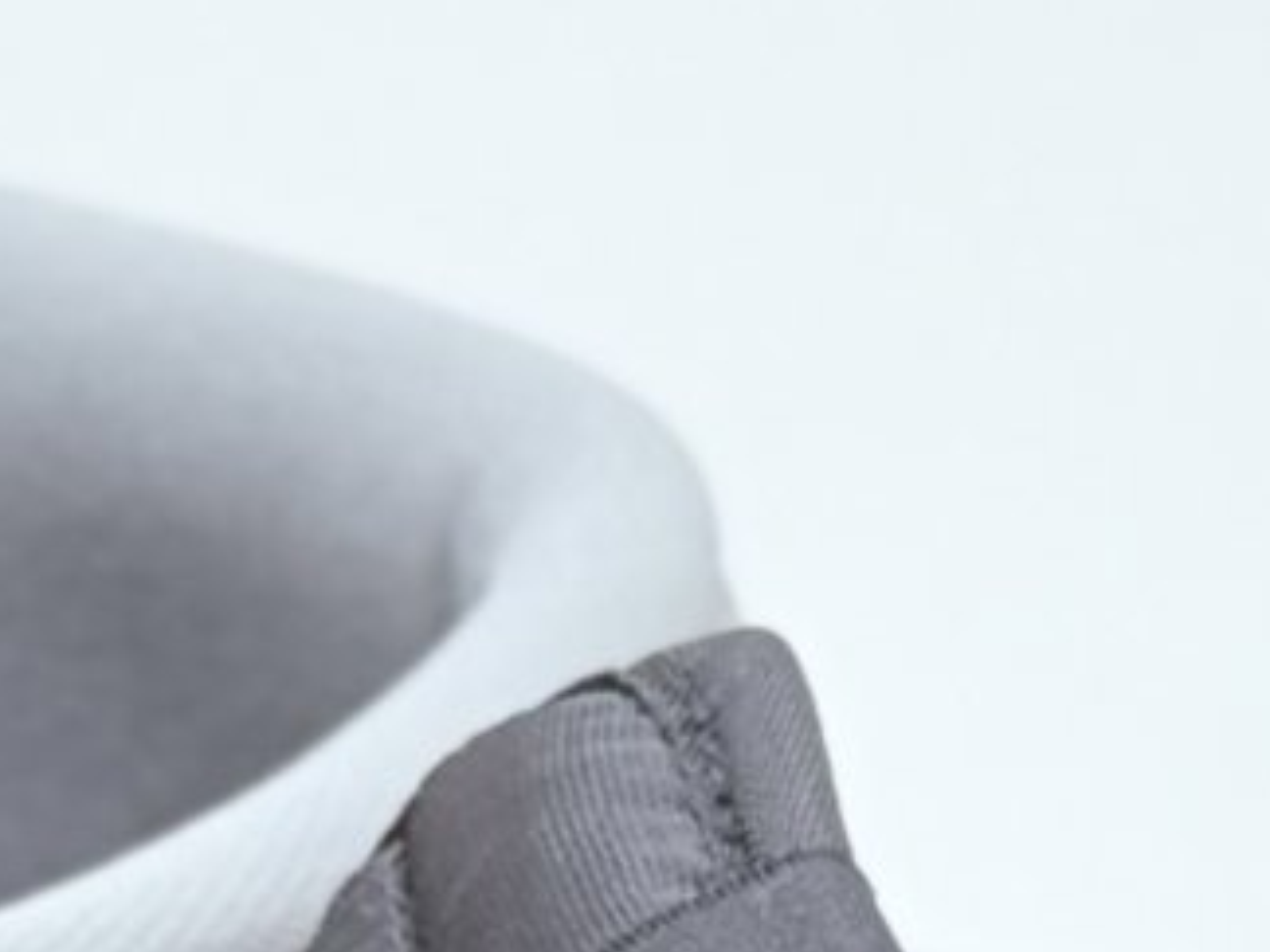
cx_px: -2
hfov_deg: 12.4
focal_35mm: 158
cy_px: 1520
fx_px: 5797
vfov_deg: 9.1
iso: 64
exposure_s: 1/509
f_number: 1.78
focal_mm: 6.76
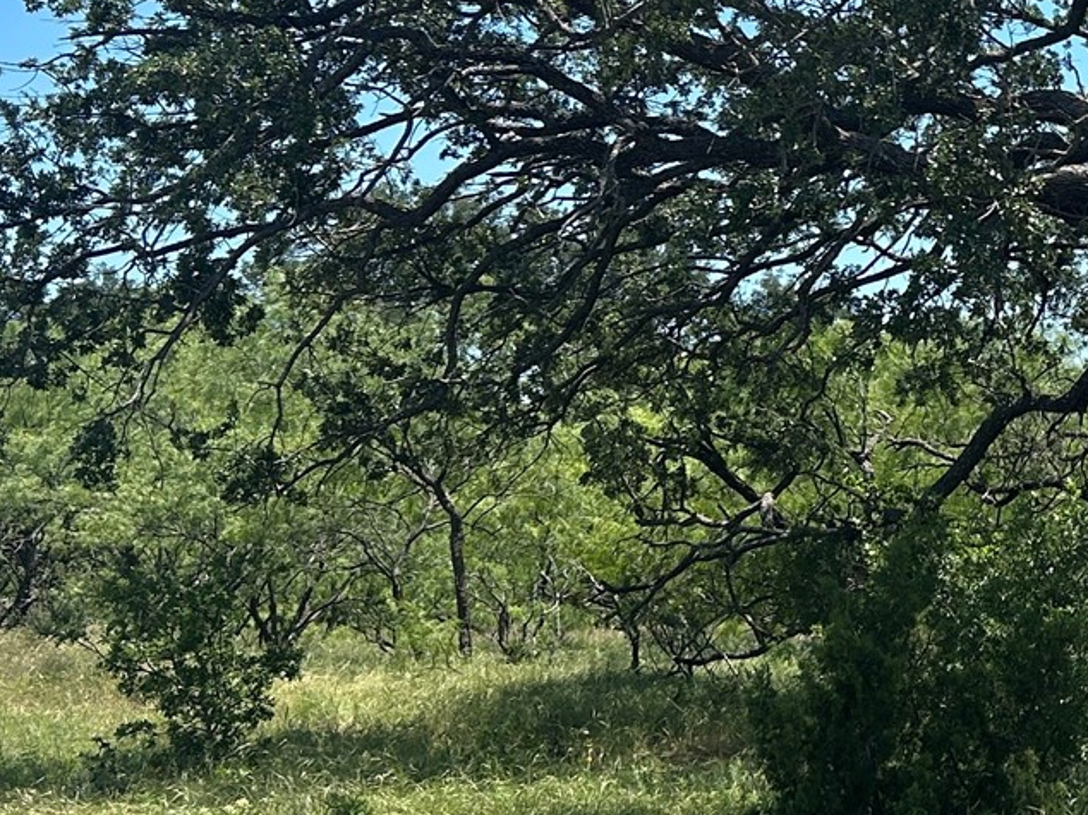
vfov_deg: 17.3
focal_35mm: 84
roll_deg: -0.4
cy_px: 88
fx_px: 2639
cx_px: 1373
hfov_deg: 21.3
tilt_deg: +9.0
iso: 50
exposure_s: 1/2123
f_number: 1.5
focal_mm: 5.7
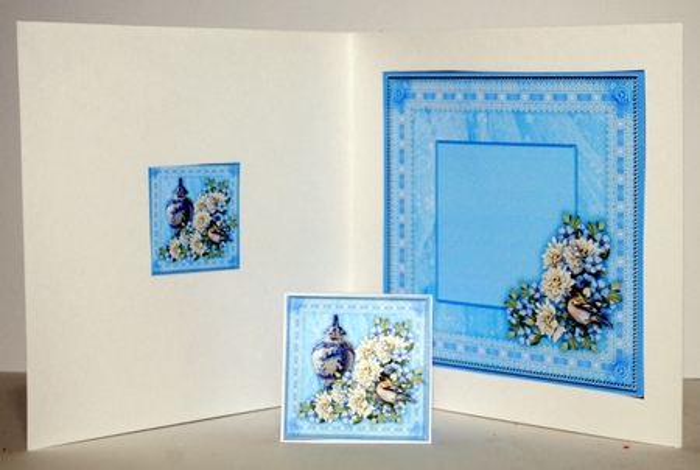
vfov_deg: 25.9
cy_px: 235
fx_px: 1023
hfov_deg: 37.8
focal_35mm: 52
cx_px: 350
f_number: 5
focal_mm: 35
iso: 200
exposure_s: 1/60
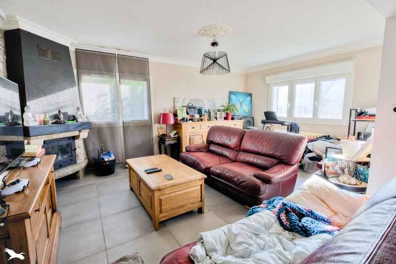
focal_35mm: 16
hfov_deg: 96.7
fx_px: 176
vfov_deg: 73.7
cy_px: 132
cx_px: 198
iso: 800
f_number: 8
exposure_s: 1/200
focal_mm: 16
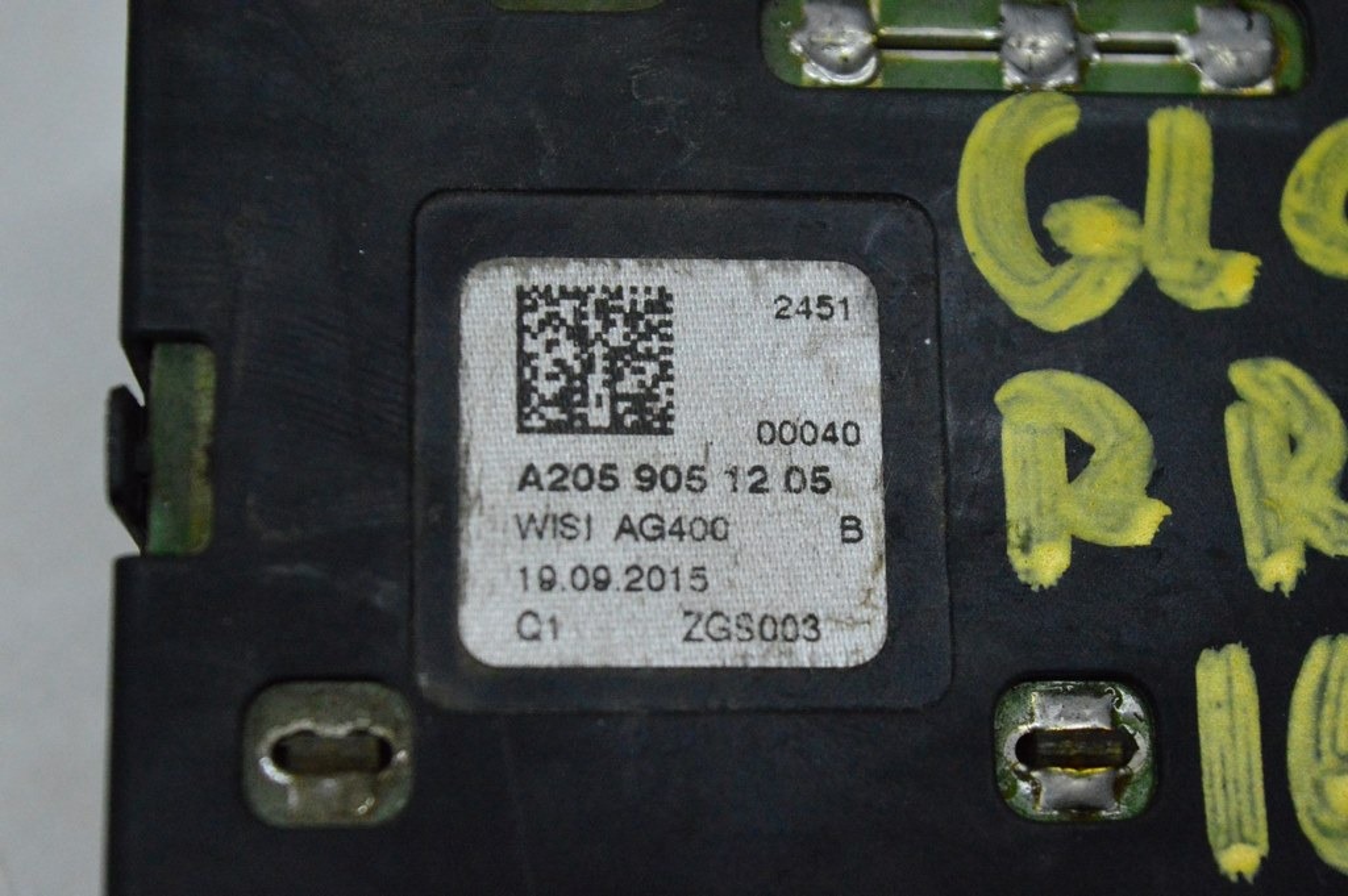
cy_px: 448
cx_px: 674
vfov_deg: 16.5
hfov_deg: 24.6
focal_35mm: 82
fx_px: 3087
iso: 6400
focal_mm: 55
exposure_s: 1/800
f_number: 5.6
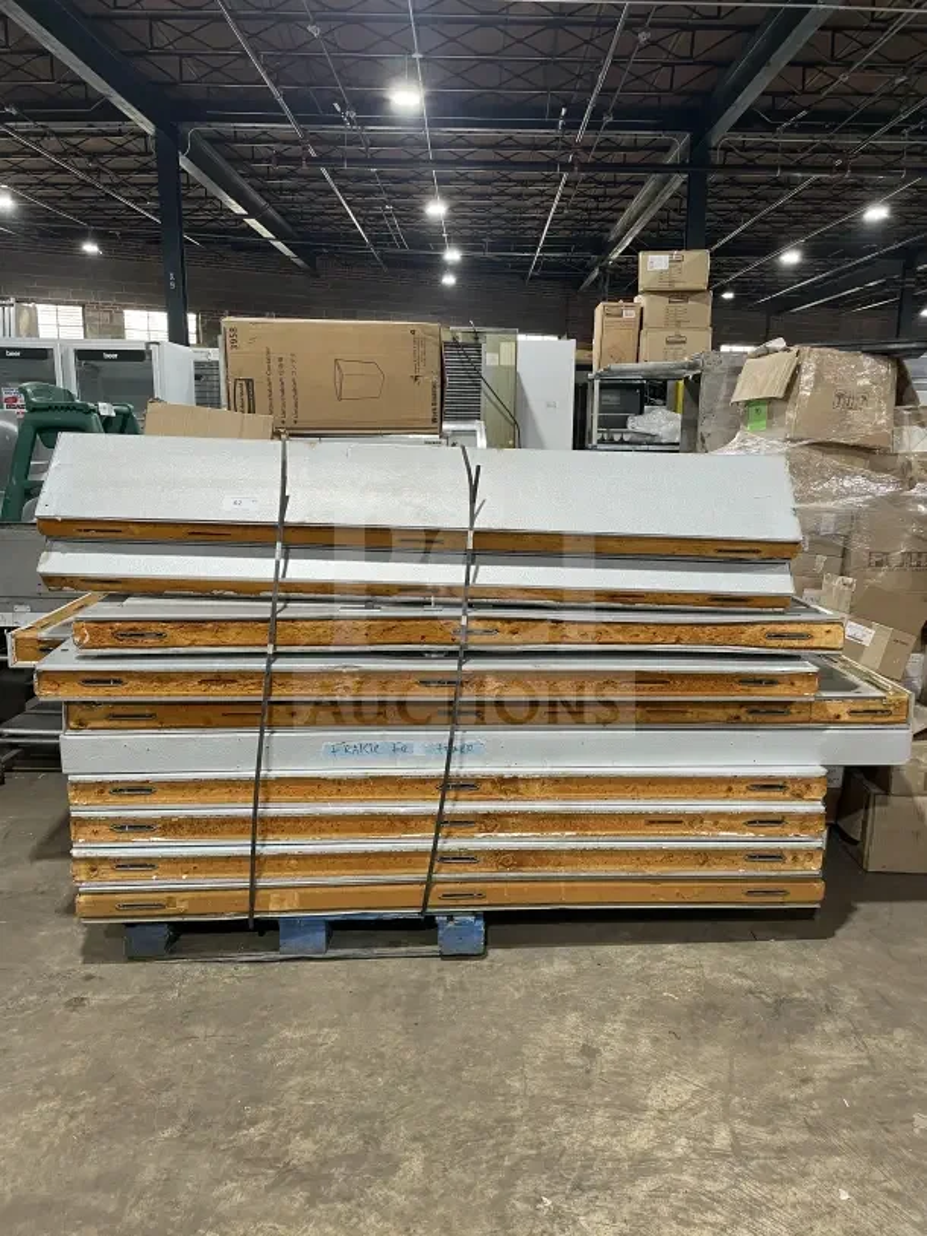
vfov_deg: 67.3
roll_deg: +0.6
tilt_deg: -11.6
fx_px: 928
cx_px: 464
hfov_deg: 53.1
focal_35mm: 26
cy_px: 618
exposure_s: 1/60
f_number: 1.6
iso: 160
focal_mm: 4.2
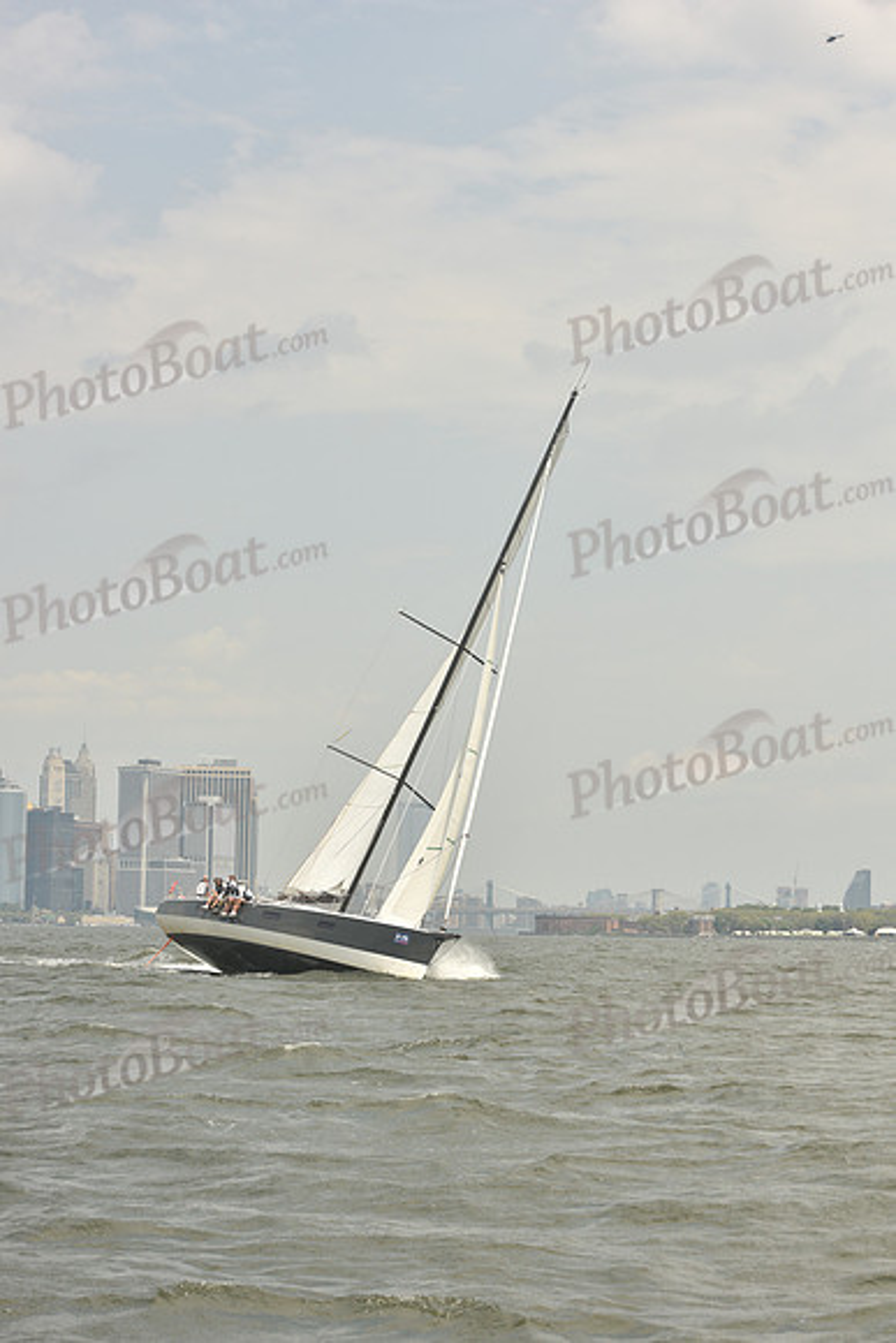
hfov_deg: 19.5
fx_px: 2612
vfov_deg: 28.8
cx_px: 448
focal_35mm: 70
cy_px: 672
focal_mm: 70
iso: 250
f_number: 9
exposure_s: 1/800
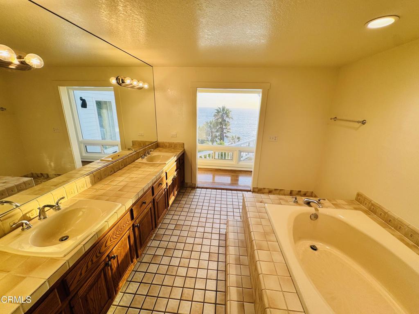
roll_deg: -1.6
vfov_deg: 85.7
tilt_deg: -16.8
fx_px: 169
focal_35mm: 14
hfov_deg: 102.1
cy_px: 157
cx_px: 210
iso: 50
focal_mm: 2.22
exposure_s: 1/120
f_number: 2.2
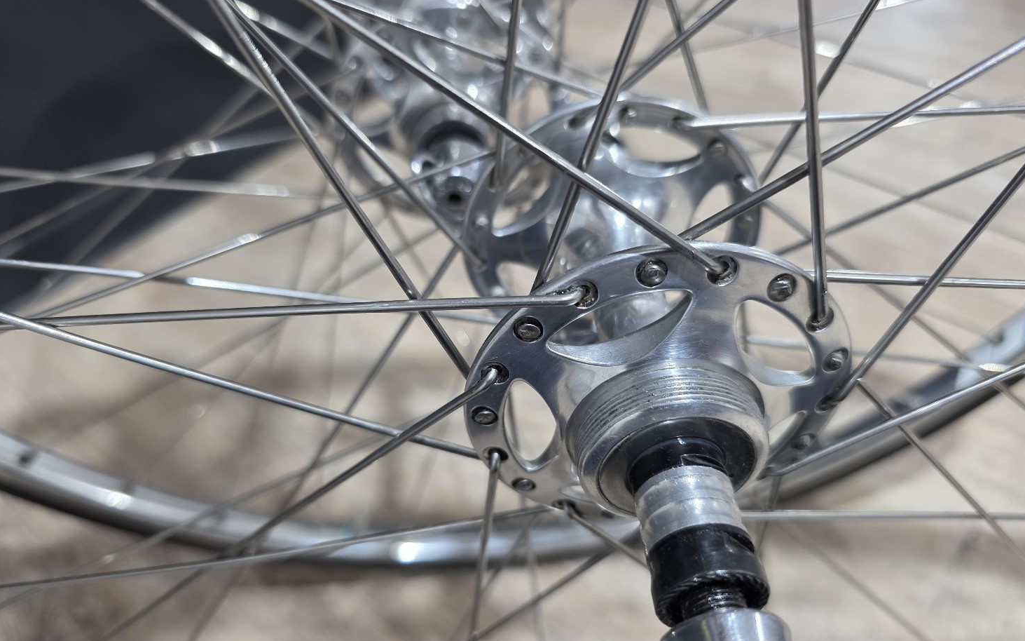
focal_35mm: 25
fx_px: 698
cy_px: 348
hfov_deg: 72.5
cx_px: 523
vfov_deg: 49.2
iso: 320
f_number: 1.7
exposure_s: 1/100
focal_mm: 6.3
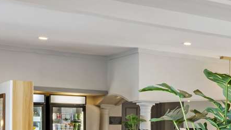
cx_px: 360
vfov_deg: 15.9
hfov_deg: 22.6
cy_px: 140
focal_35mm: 74
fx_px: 453
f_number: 11
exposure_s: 1/100
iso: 400
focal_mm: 21
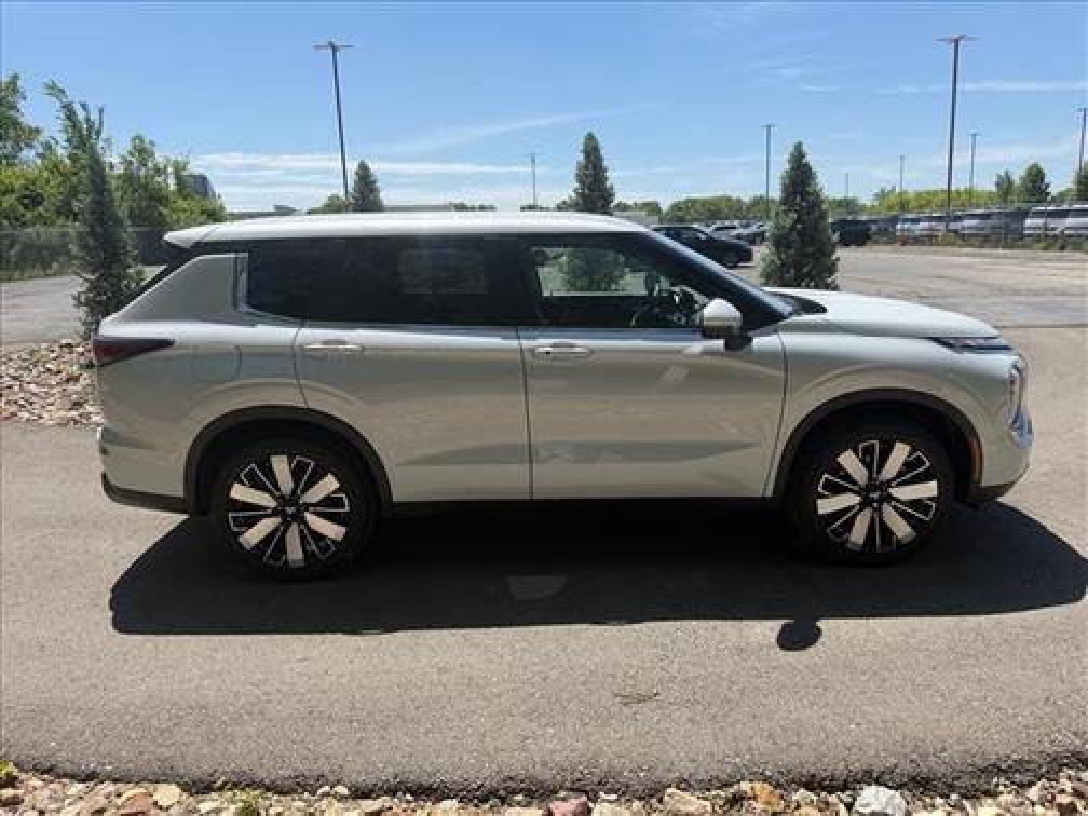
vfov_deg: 56.8
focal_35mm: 24
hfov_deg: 71.6
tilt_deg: -9.4
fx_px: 754
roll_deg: +1.4
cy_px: 408
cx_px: 544
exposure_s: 1/4167
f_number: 1.78
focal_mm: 6.76
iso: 80
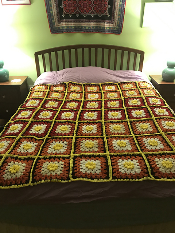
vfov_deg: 63.4
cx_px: 88
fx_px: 189
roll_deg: +0.4
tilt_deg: -28.6
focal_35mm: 28
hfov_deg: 49.7
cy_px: 116
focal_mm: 3.99
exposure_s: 1/8
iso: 80
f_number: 1.8
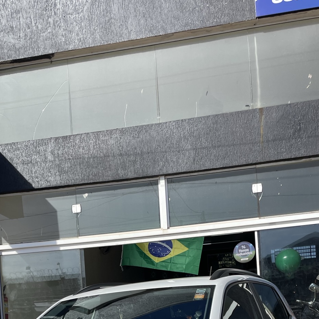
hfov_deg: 33.2
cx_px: 115
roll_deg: +5.2
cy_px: 334
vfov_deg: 30.5
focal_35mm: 51
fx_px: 532
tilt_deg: -0.2
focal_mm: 4.2
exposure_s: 1/4292
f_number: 1.6
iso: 32
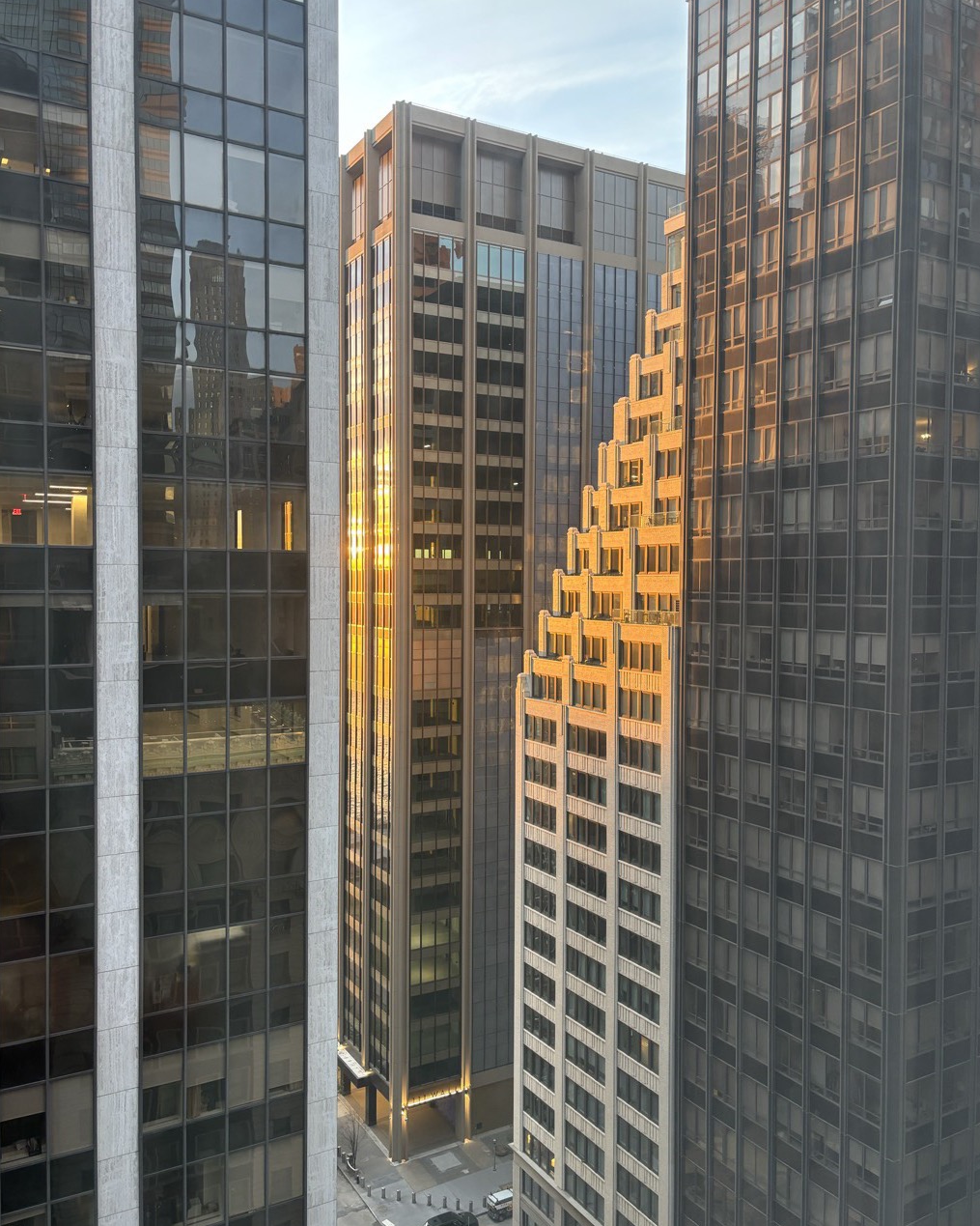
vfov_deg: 62.2
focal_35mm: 28
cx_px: 490
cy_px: 613
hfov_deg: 51.5
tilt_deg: -1.8
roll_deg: -0.4
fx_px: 1015
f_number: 1.6
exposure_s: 1/60
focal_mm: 5.96
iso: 100
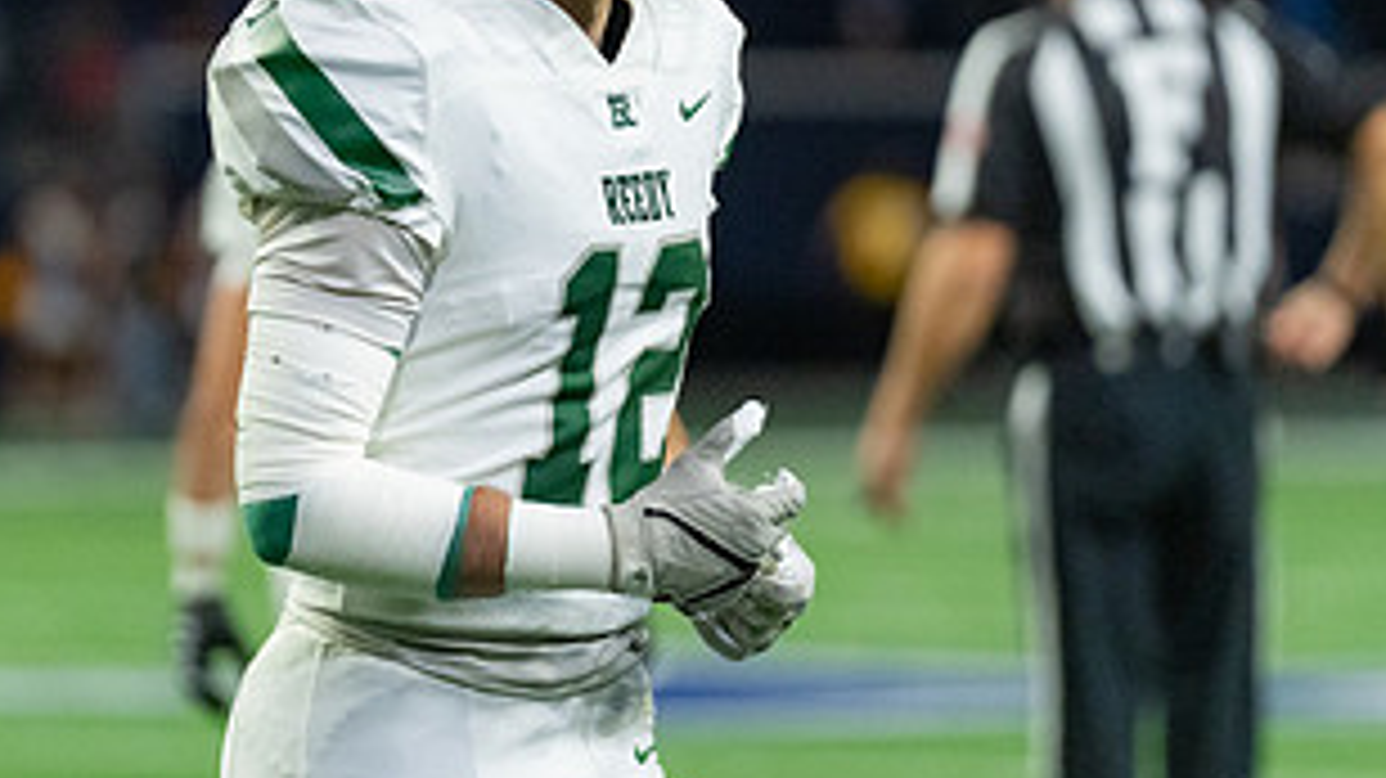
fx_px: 14512
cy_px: 236
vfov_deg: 3.1
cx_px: 464
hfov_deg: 5.5
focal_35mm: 395
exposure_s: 1/1250
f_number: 2.8
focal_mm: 200
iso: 4000
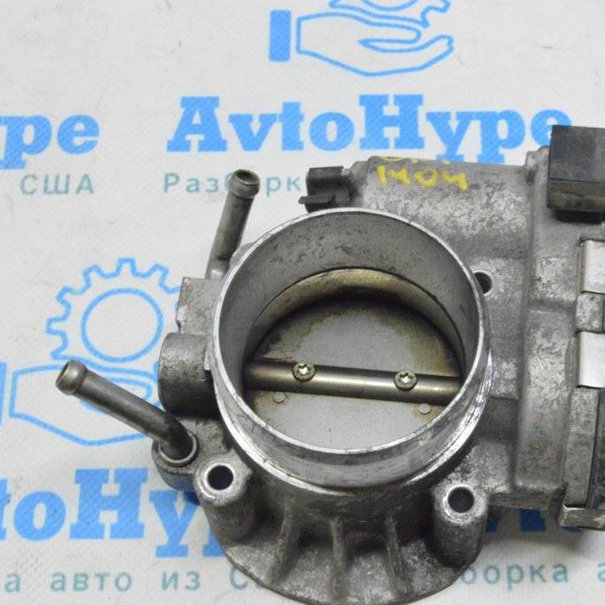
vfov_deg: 23.7
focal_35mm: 73
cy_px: 302
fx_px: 1443
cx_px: 425
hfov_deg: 23.5
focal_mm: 38
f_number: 20
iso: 6400
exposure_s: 1/20
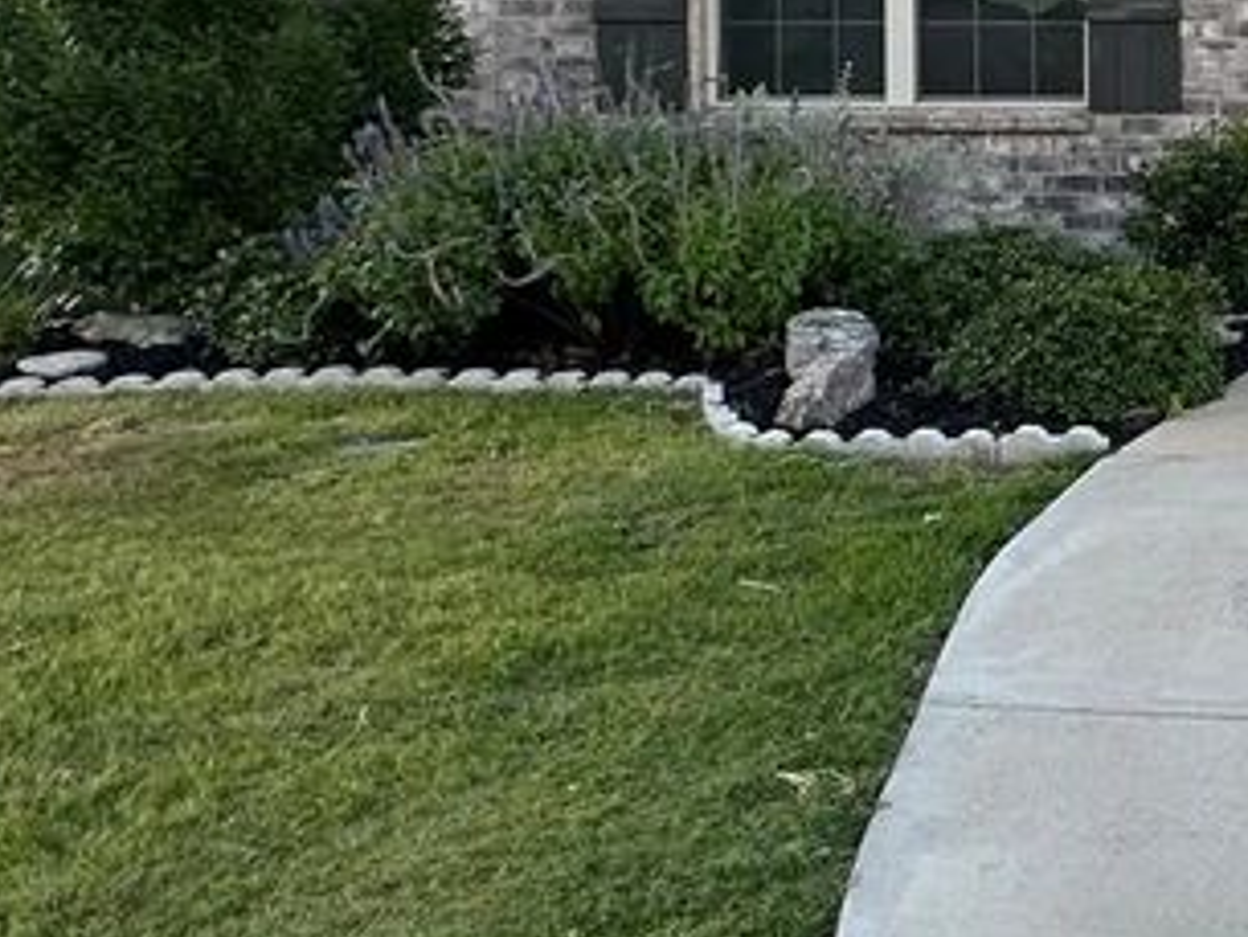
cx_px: 1911
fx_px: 1695
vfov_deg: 29.7
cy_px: 106
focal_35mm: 47
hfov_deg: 27.1
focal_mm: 2.22
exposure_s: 1/129
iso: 40
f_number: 2.2
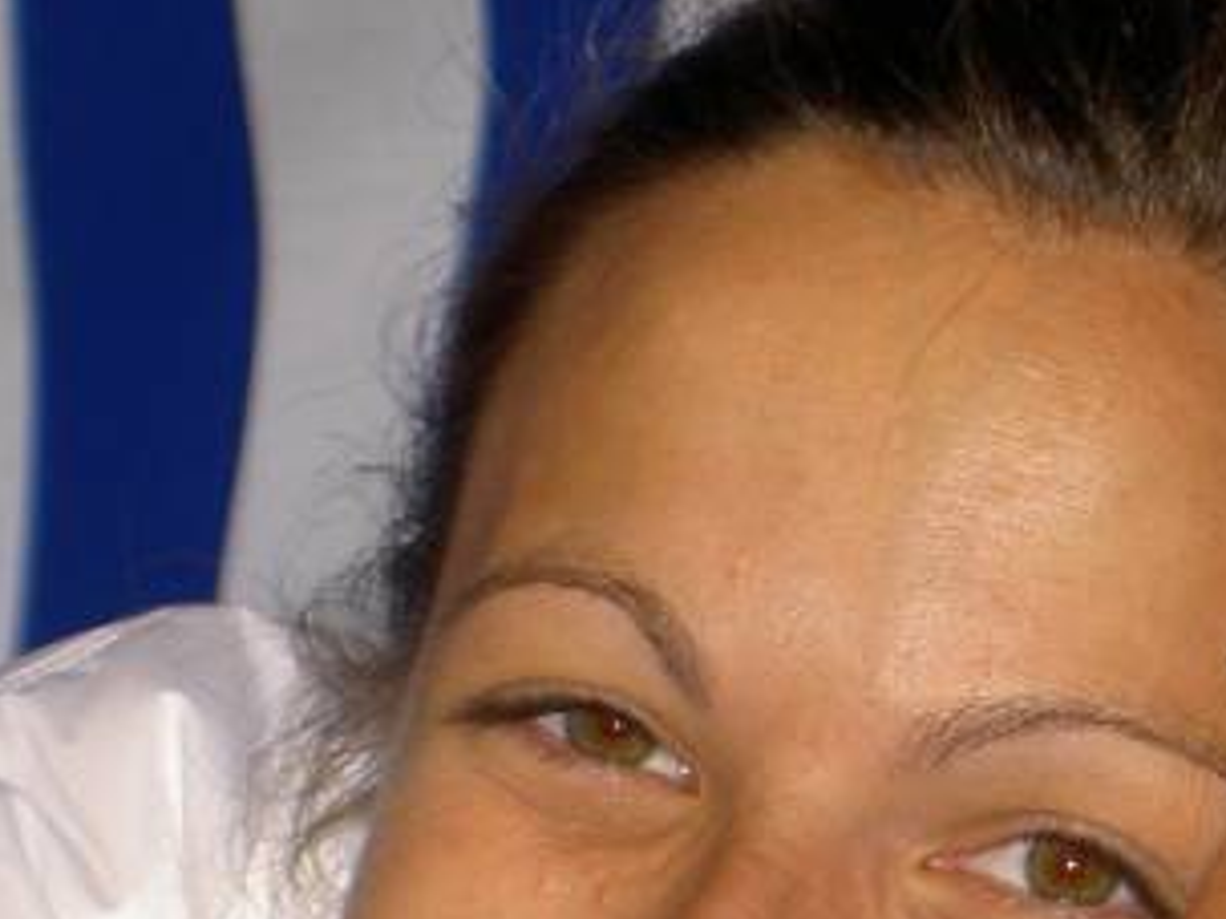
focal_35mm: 306
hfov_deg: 6.5
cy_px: 919
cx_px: 1186
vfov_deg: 4.8
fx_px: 10833
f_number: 4.9
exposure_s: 1/100
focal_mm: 24
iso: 100
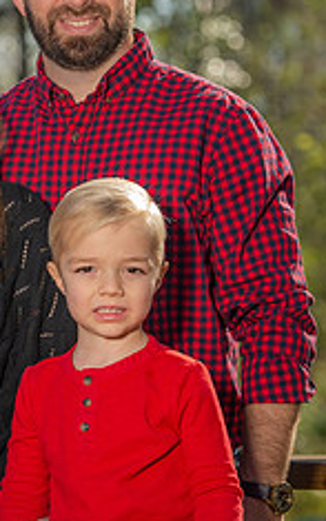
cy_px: 182
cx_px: -11
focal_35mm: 264
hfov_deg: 5.0
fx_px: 3751
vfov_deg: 7.9
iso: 50
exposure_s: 1/250
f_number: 4.5
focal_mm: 105
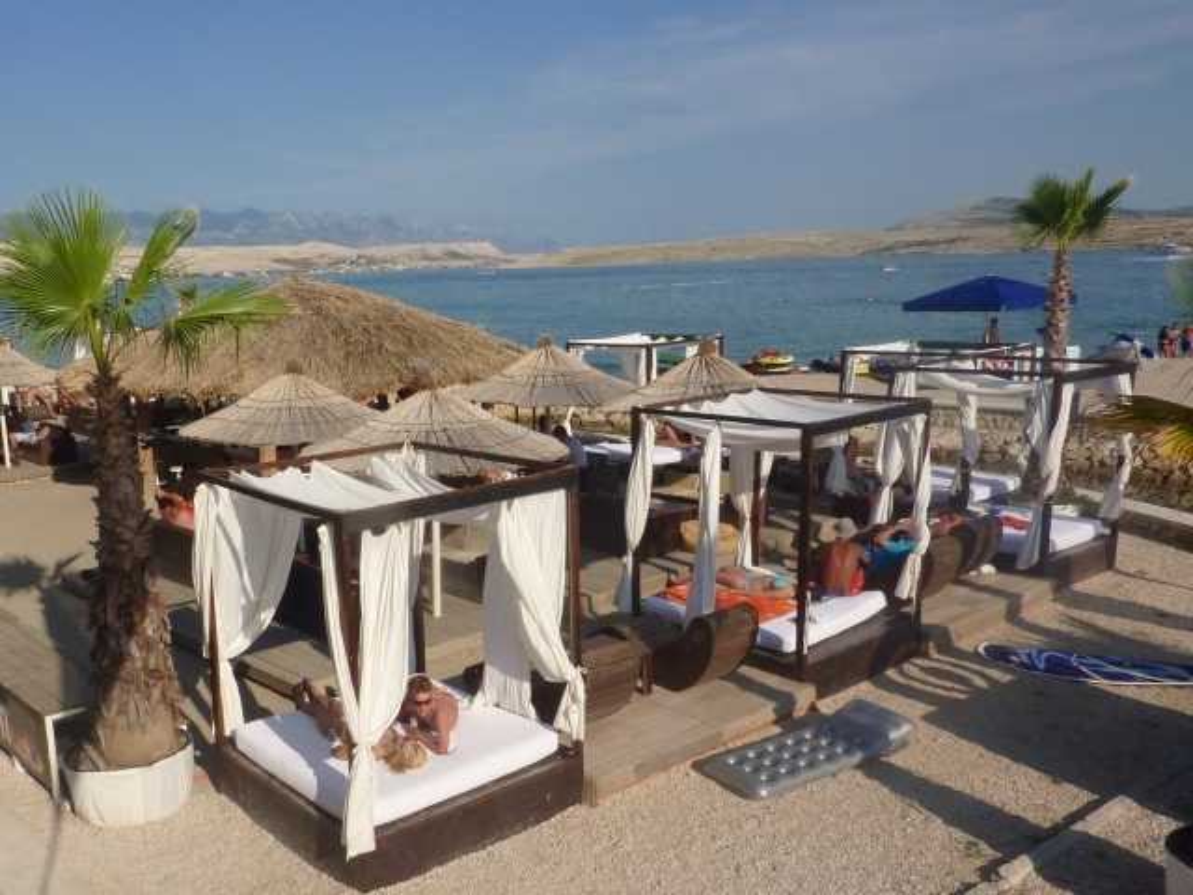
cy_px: 448
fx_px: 862
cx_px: 596
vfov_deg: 54.9
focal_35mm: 25
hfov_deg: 69.4
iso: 100
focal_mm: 4.1
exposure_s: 1/800
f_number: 5.6
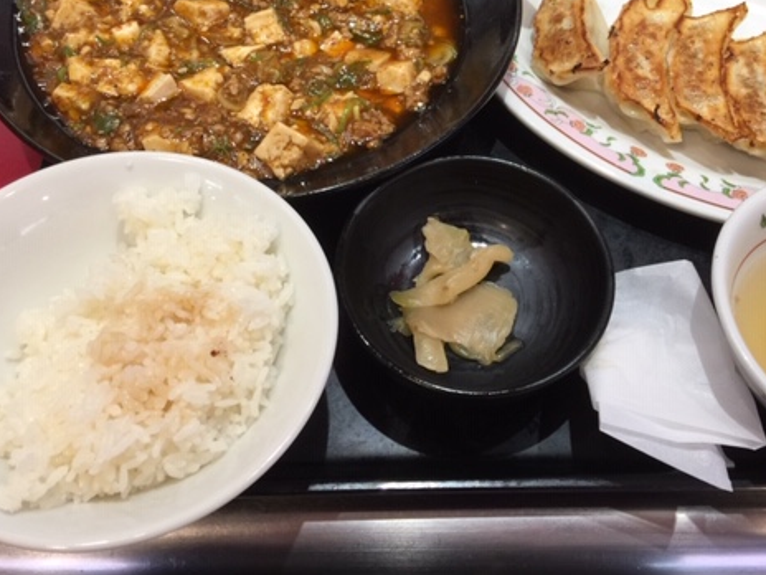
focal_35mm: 40
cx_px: 439
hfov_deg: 46.7
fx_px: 885
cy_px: 200
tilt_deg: -52.6
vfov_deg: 35.7
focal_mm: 4.15
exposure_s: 1/30
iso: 32
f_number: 2.2
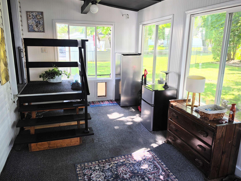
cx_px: 113
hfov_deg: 69.3
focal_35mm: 25
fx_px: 174
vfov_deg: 54.9
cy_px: 85
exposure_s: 1/180
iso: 40
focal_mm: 6.5
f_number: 1.4
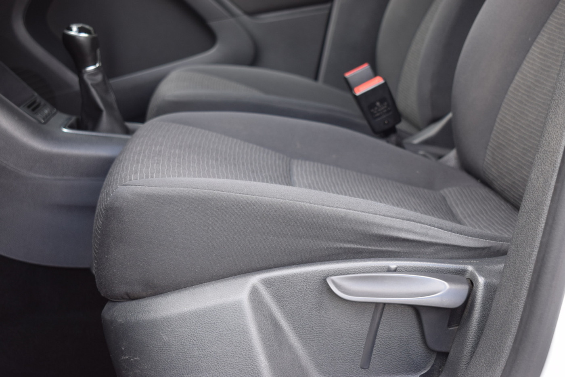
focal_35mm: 60
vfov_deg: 22.6
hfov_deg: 33.4
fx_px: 941
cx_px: 282
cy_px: 188
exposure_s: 1/60
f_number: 5
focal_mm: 40
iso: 400
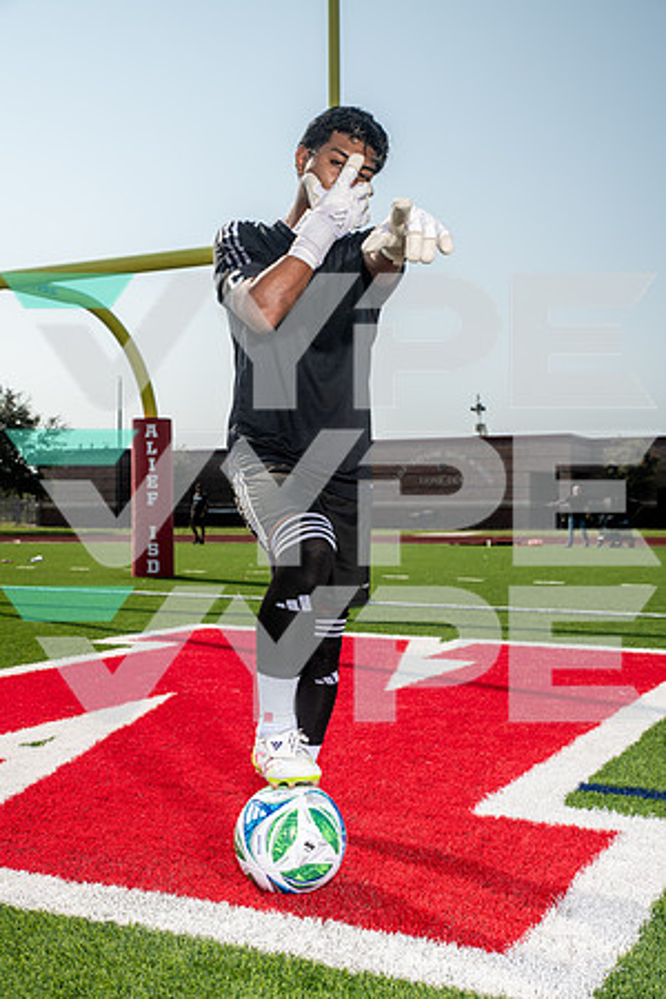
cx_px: 333
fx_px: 1165
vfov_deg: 46.4
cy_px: 500
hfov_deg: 31.9
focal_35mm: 42
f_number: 6.3
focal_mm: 42
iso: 100
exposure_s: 1/400
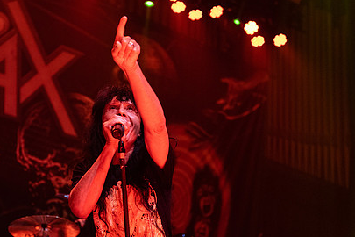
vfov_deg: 16.4
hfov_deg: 24.4
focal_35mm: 83
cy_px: 144
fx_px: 818
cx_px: 132
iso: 2500
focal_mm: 58
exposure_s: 1/640
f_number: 3.2
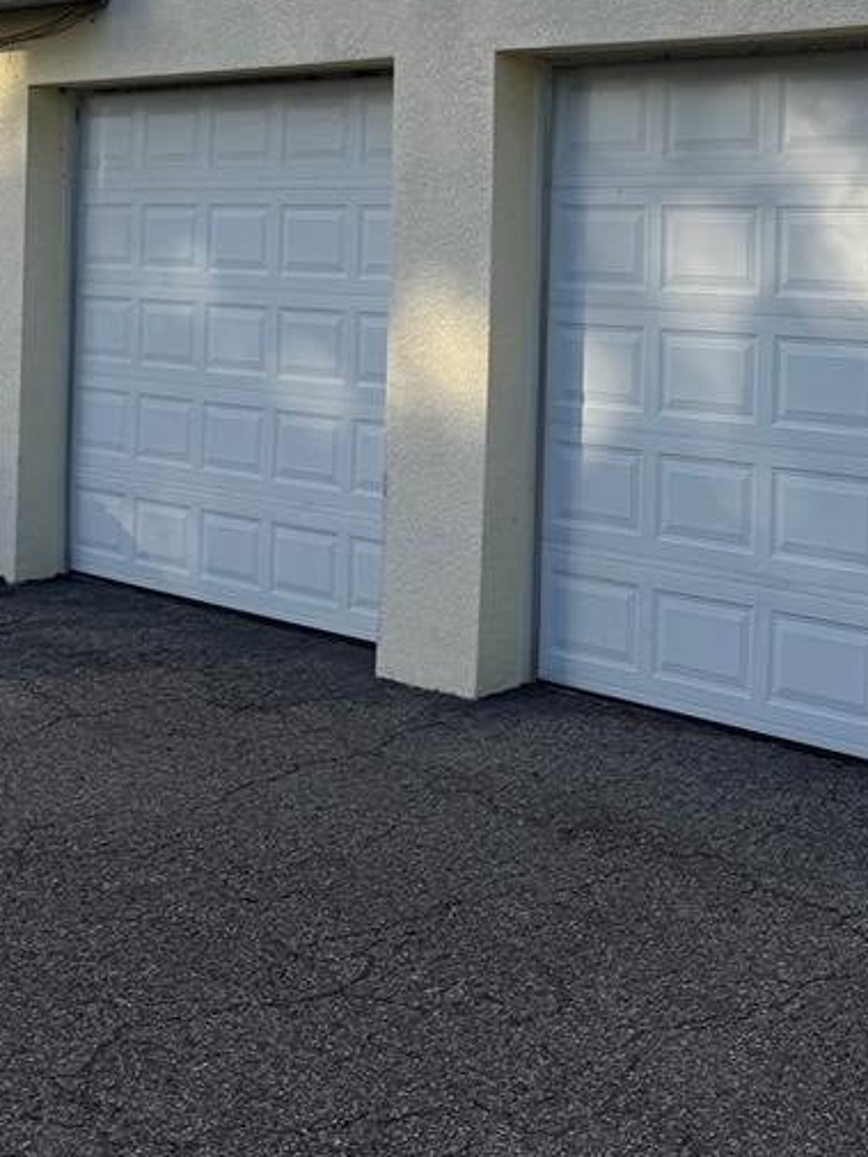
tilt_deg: +0.5
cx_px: 923
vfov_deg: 32.7
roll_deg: -0.9
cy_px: 206
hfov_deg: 24.2
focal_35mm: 57
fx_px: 1905
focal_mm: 6.76
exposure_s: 1/3597
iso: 80
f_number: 1.78
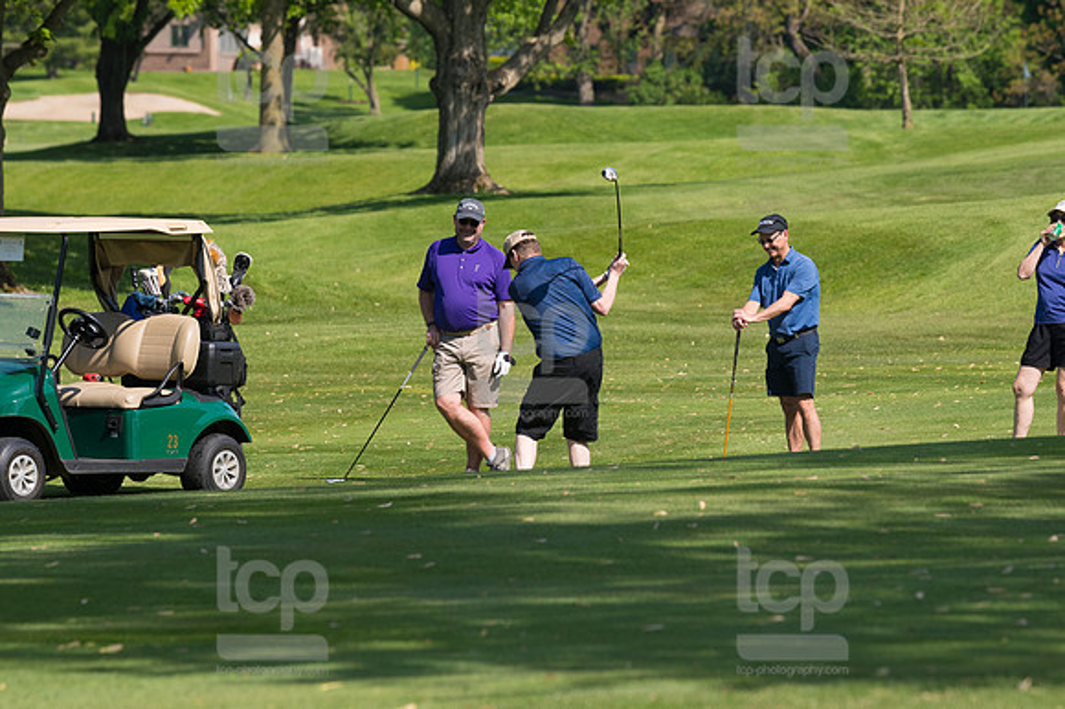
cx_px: 532
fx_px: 8870
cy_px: 354
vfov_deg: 4.6
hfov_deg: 6.9
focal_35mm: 300
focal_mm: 200
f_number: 5.6
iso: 320
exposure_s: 1/1600
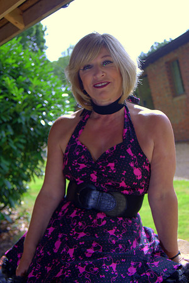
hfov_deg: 29.9
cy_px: 142
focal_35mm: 45
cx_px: 94
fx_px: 354
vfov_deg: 43.6
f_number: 4.5
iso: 100
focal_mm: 30
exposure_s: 1/200
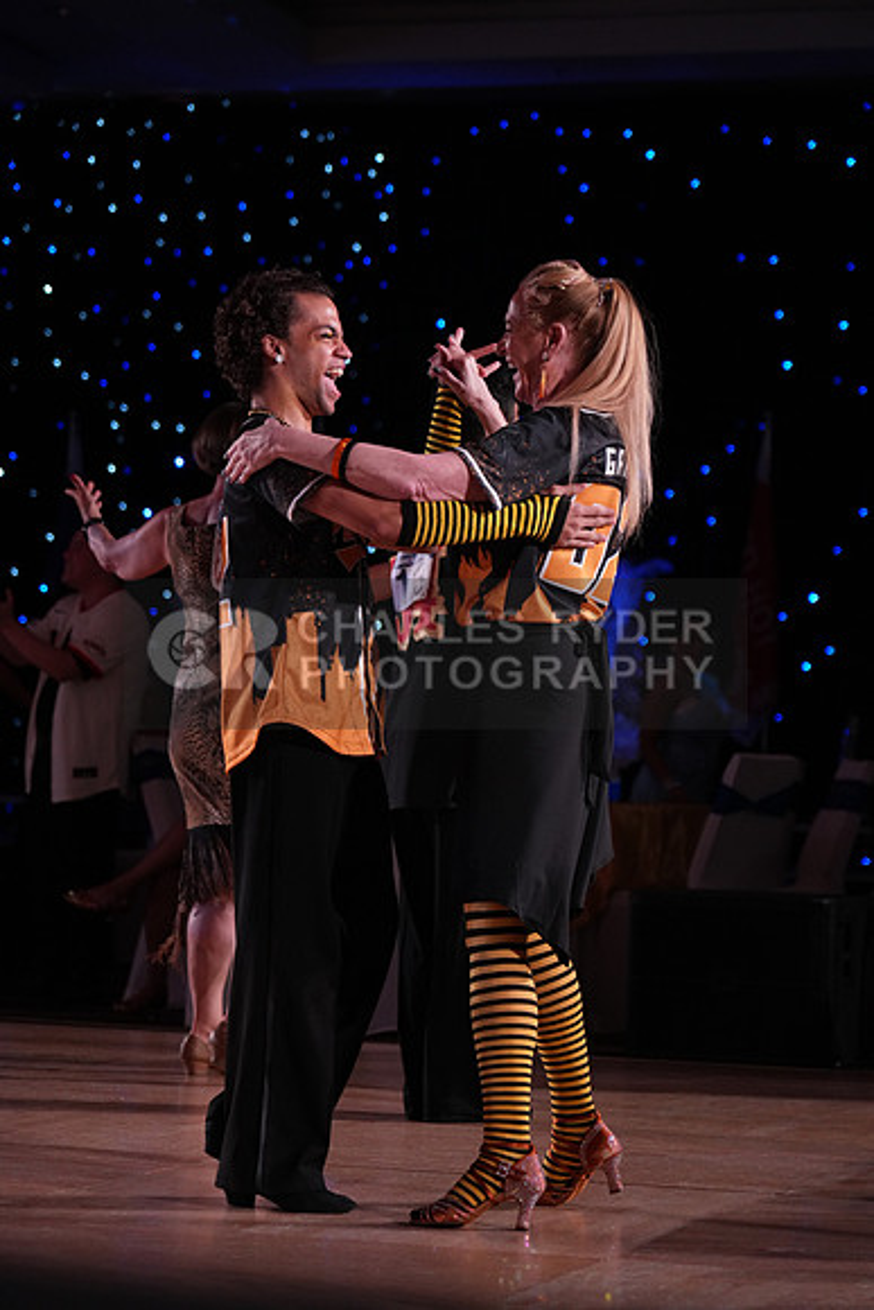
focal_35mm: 105
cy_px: 655
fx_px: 3821
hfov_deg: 13.0
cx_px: 437
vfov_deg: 19.5
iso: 2500
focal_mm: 105
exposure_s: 1/500
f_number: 4
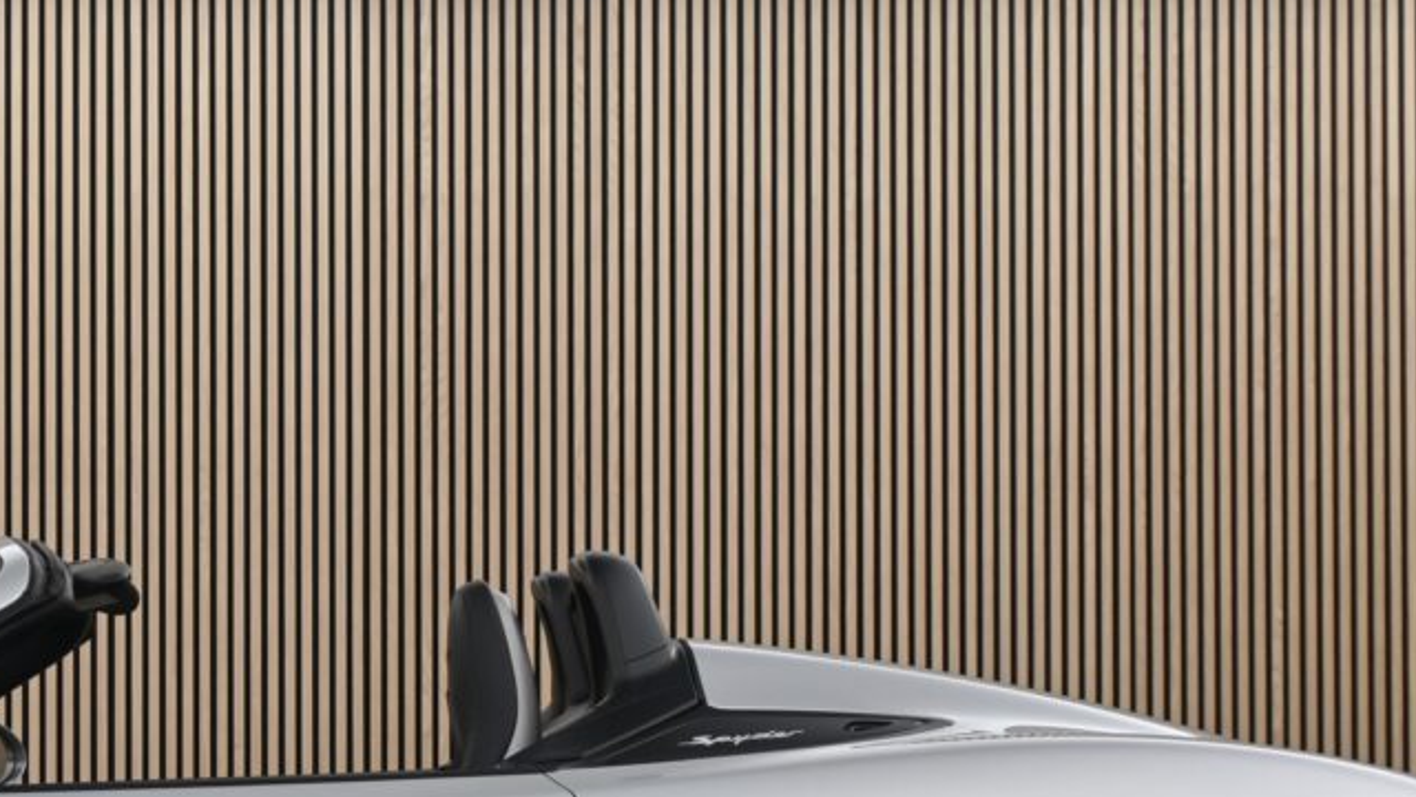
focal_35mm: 115
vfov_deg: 10.5
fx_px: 4306
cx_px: 150
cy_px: 721
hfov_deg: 18.4
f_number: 4.5
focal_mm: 27.5
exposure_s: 1/40
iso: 360
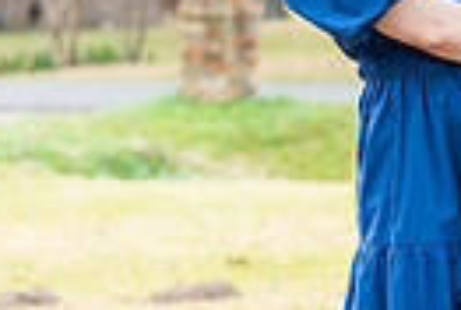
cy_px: 157
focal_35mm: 221
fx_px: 2836
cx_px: 774
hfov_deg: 9.0
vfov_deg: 6.2
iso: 200
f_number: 2.5
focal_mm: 50
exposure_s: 1/640
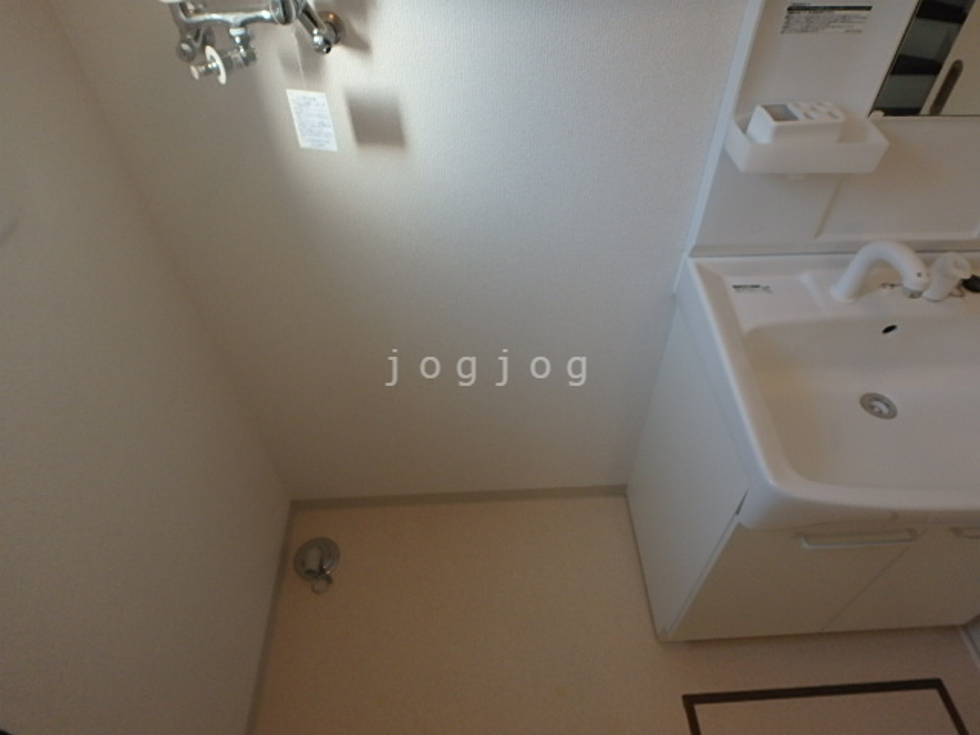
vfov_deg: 63.4
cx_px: 490
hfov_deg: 79.0
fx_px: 595
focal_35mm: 21
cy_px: 368
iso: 200
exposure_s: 1/60
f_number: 3.5
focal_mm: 3.7
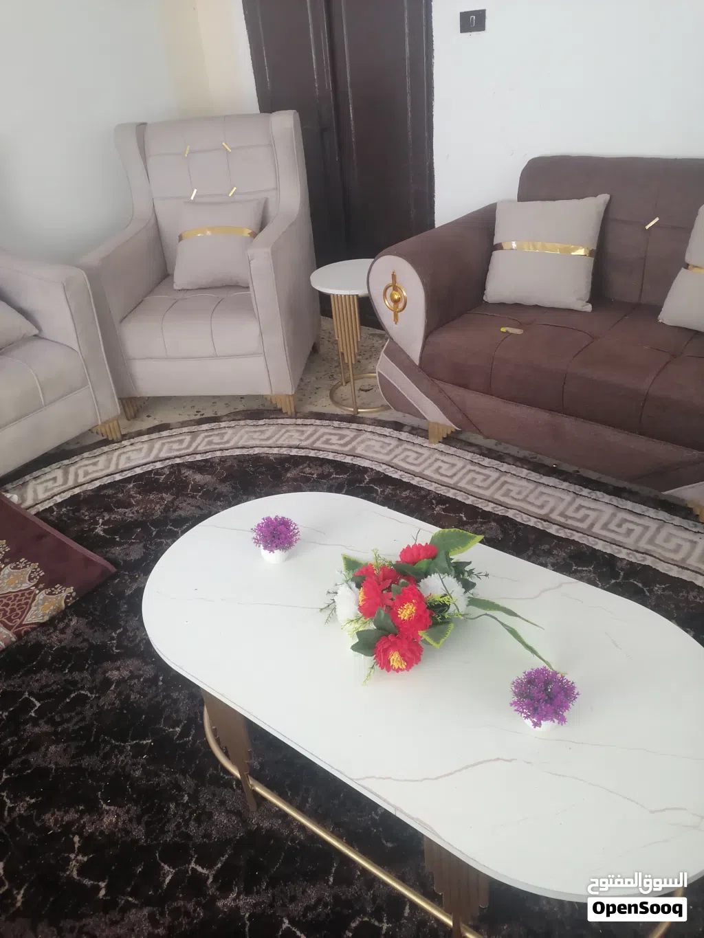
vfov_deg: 67.3
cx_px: 352
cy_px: 469
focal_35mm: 26
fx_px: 705
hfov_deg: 53.1
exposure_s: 1/100
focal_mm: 5.3
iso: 400
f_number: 1.8
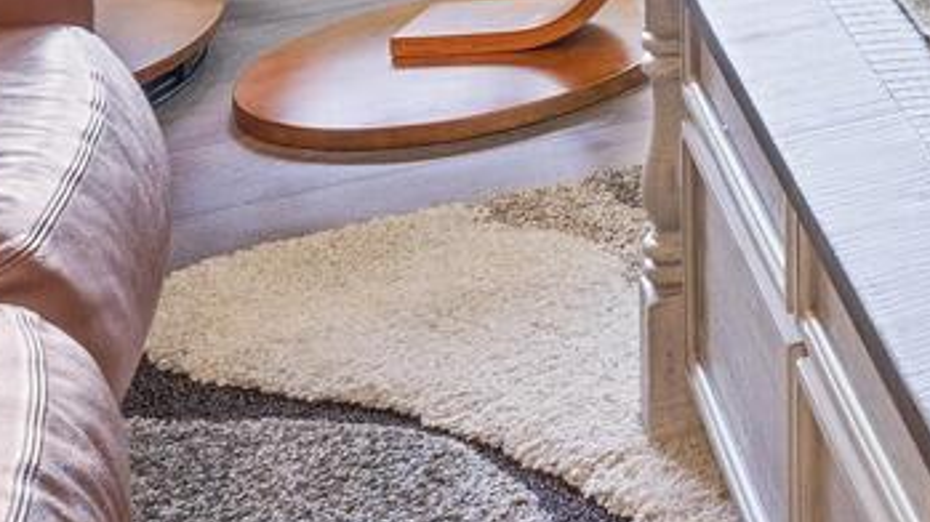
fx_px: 2588
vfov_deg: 9.1
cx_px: 2012
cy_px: -1067
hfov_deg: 15.2
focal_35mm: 105
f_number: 8
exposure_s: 1/3
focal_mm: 14
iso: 500
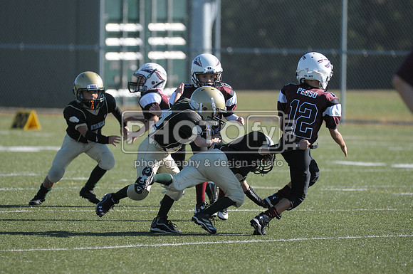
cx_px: 206
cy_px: 137
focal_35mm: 405
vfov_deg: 3.4
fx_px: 4640
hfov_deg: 5.1
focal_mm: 270
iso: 640
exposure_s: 1/3200
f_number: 4
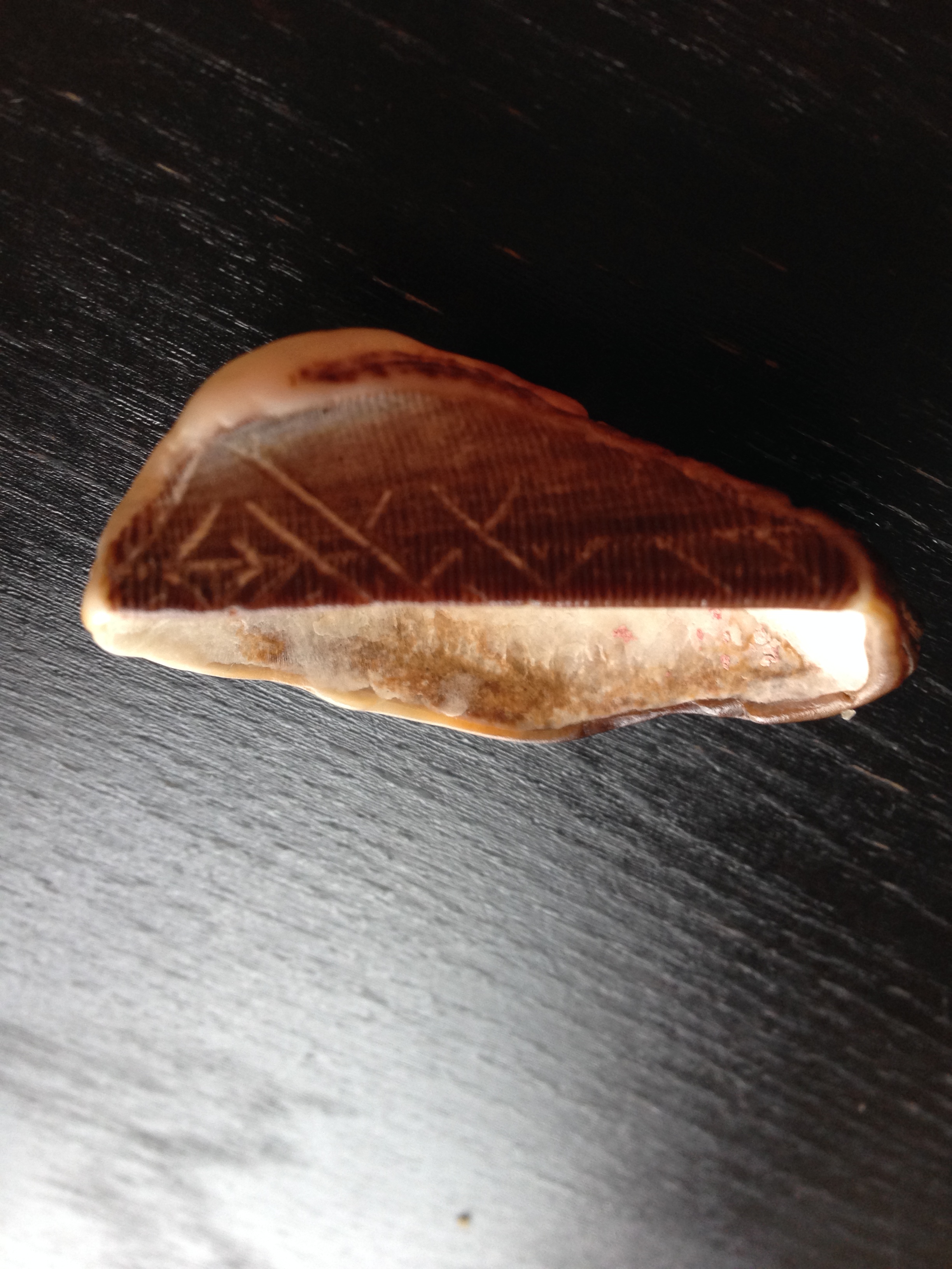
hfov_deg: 42.9
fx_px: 1210
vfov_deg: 55.4
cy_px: 634
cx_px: 476
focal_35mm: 33
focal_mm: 4.12
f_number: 2.4
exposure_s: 1/20
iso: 100
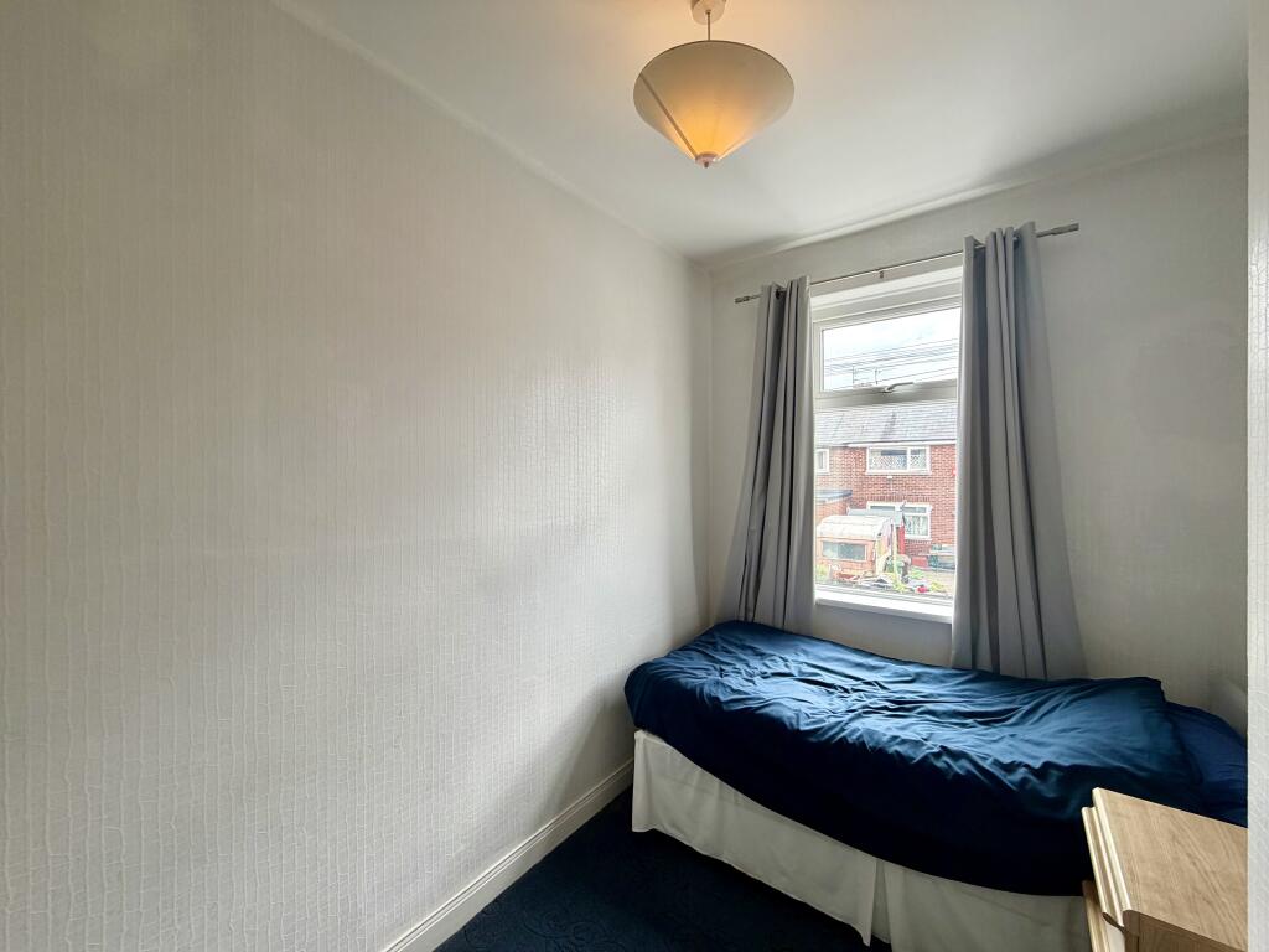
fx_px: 513
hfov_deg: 102.1
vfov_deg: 85.7
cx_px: 634
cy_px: 476
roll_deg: +0.3
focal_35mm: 14
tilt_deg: -0.7
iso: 80
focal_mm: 2.22
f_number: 2.2
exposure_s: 1/121
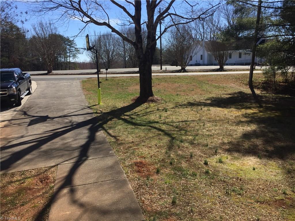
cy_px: 110
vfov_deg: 48.2
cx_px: 148
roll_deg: -0.6
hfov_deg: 61.7
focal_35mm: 29
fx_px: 247
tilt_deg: -8.2
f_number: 2.2
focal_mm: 4.15
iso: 32
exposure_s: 1/1721
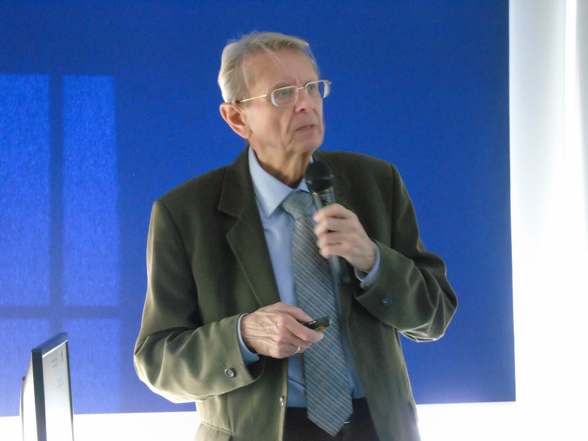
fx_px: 2752
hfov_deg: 12.2
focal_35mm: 162
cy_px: 220
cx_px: 294
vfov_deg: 9.2
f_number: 4.9
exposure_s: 1/5
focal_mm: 29
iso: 800
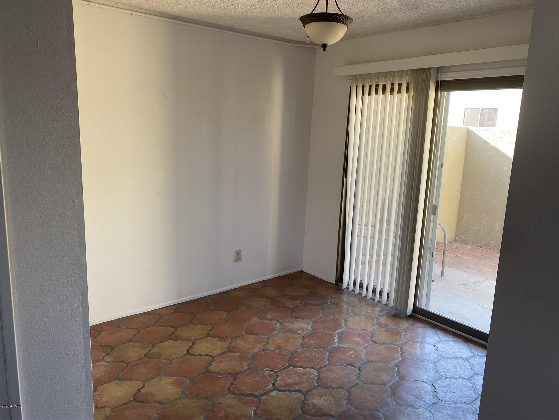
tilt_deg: -11.1
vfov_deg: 53.1
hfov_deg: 67.3
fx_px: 420
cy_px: 210
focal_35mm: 26
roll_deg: -2.6
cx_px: 280
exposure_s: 1/114
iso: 125
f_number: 1.8
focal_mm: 4.25
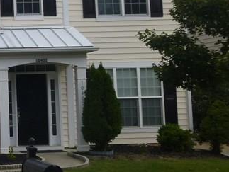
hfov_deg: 18.4
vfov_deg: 15.5
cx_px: -109
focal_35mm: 95
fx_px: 629
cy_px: 38
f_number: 3.3
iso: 100
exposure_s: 1/160
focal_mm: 5.2
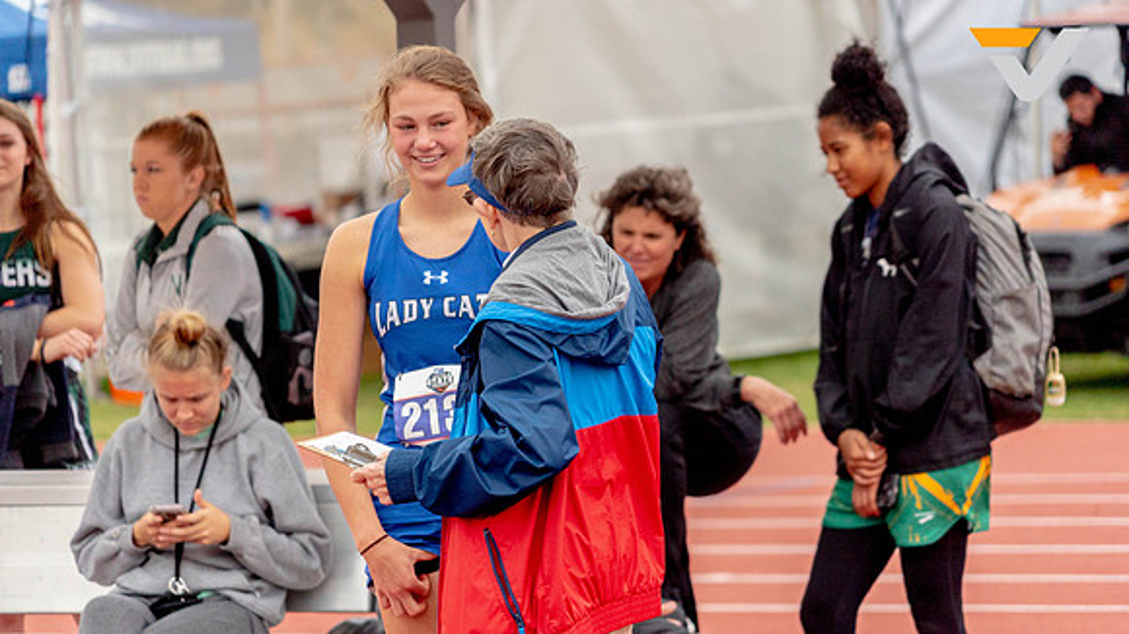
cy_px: 317
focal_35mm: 252
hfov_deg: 8.6
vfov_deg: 4.8
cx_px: 564
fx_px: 7529
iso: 1600
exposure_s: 1/8000
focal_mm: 240
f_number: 6.3
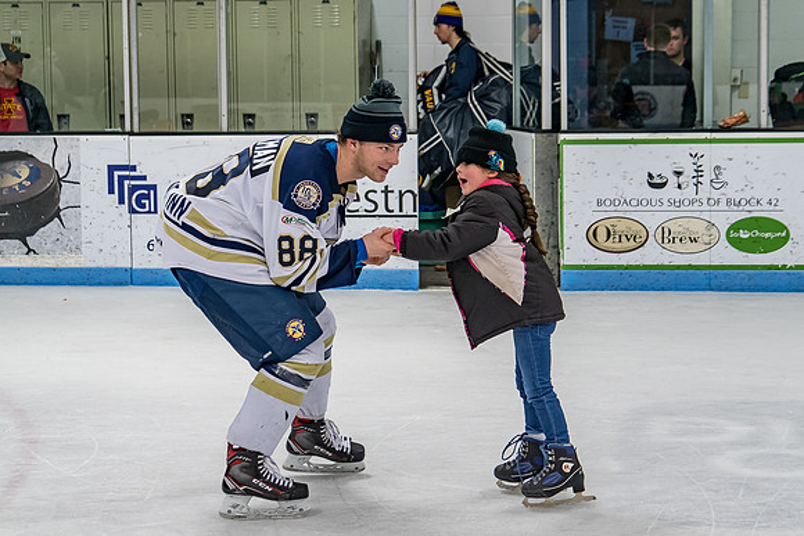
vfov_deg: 16.5
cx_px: 406
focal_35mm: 83
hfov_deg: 24.6
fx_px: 1845
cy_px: 249
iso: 640
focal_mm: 48
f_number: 4
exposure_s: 1/250
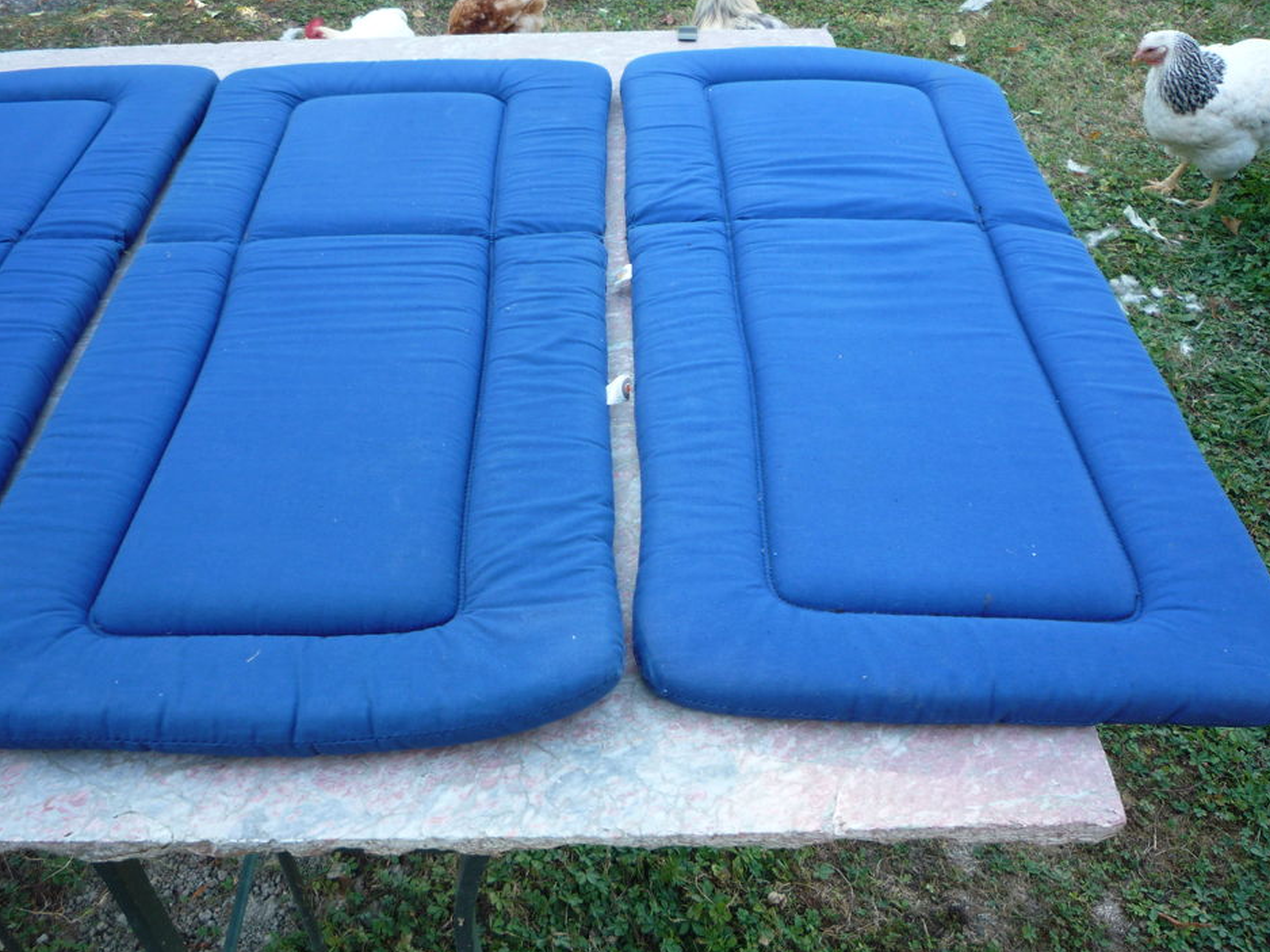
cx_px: 611
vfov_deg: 44.1
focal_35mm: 32
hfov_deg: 56.8
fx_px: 1174
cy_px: 501
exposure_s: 1/50
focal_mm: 5.2
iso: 100
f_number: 3.3
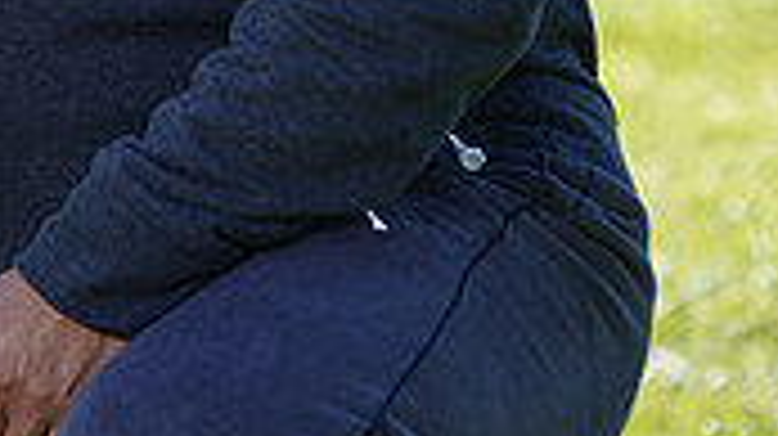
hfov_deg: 4.1
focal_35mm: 531
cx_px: -79
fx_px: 10946
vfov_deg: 2.3
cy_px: -733
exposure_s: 1/250
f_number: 5
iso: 100
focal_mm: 151
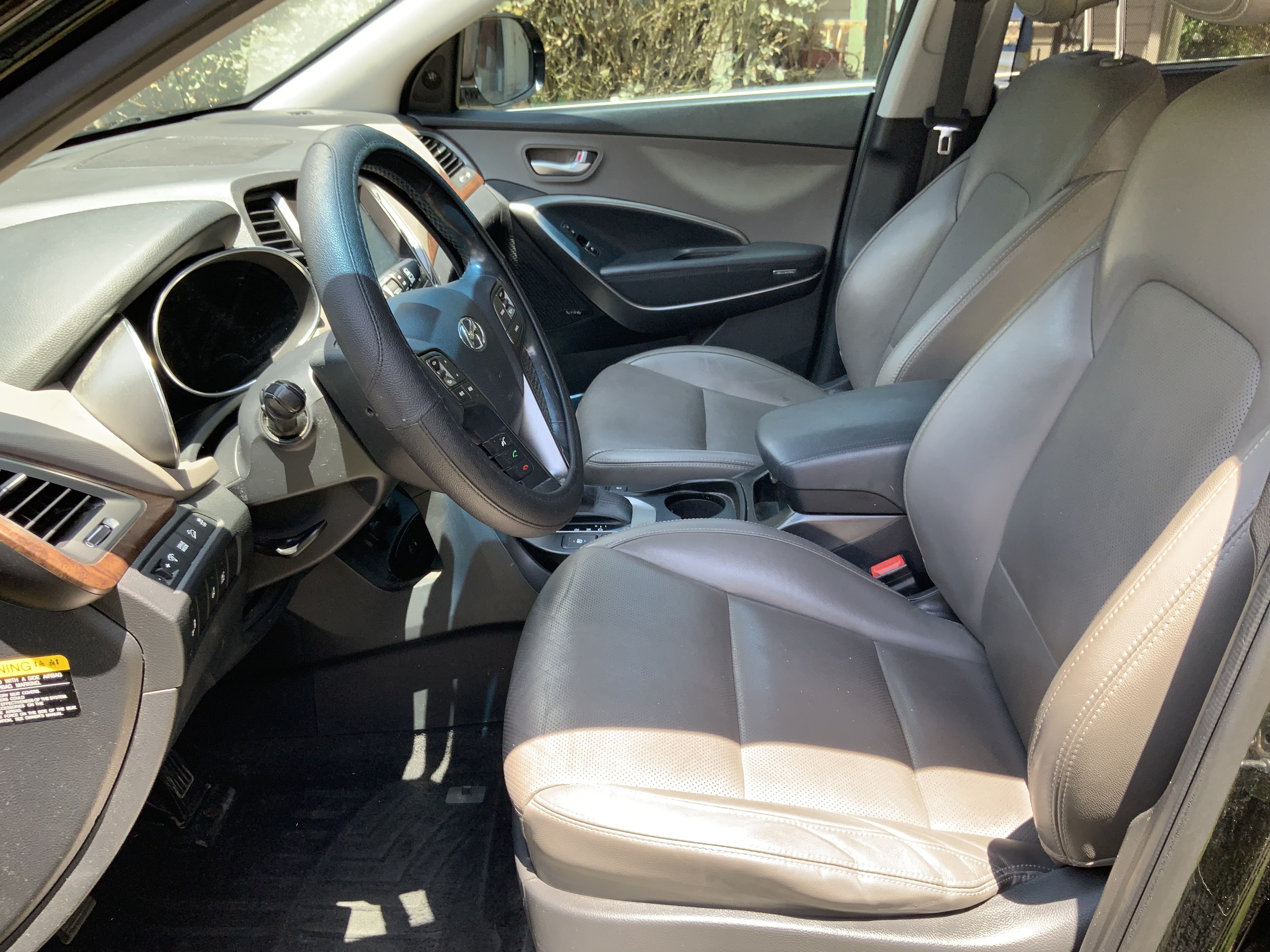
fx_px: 1064
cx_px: 635
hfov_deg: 61.7
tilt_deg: -24.2
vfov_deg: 48.2
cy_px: 476
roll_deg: +0.2
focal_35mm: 29
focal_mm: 3
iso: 25
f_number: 1.8
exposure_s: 1/122
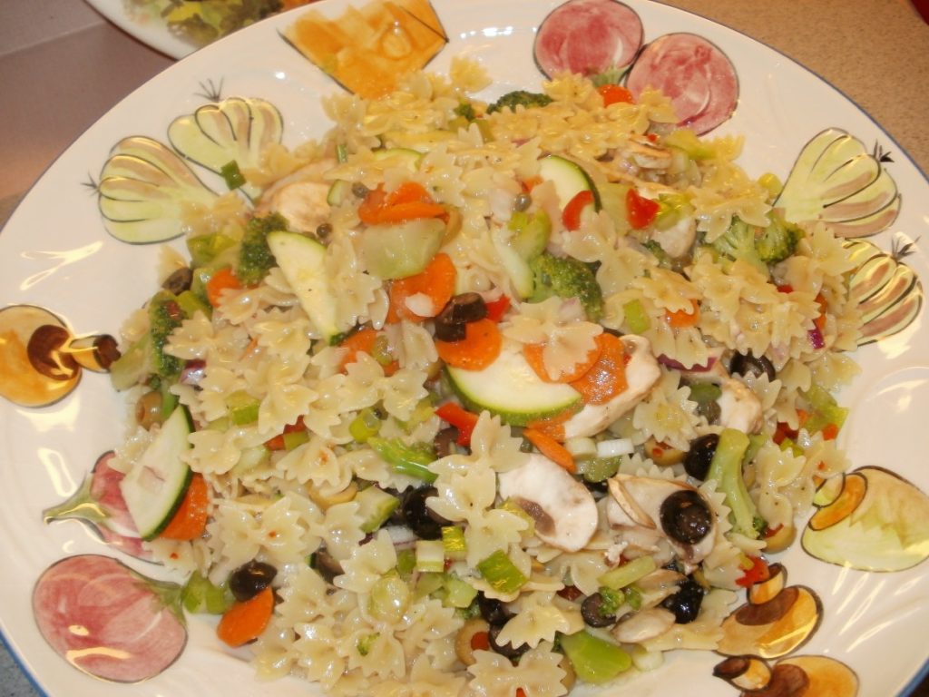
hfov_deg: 51.4
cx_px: 464
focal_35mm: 36
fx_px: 966
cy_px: 348
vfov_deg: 39.7
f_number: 3.5
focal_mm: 6.3
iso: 125
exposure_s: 1/30
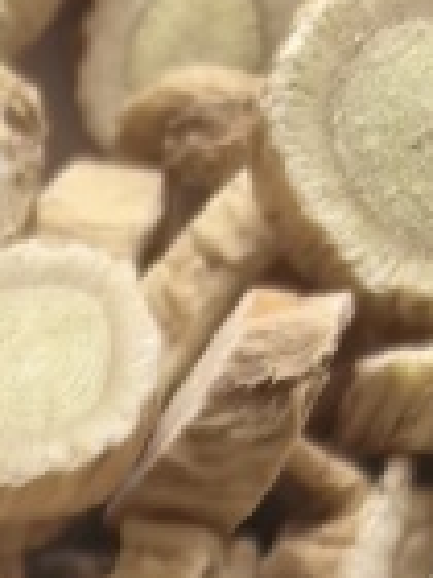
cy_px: 1852
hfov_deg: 6.6
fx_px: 3436
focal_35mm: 206
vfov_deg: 8.0
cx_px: -833
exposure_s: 1/100
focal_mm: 5.75
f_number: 2
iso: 64
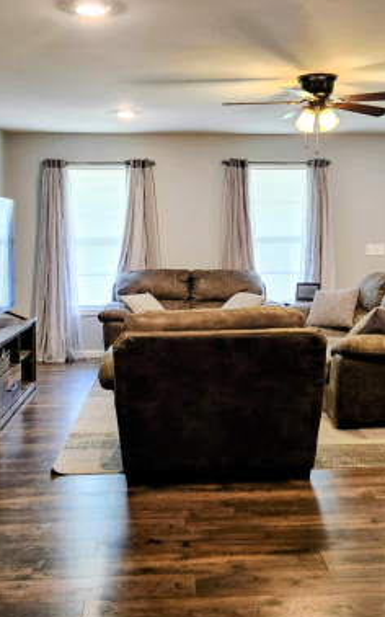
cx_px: 225
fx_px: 722
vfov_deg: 46.2
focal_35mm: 43
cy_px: 283
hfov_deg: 29.8
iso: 320
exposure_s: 1/120
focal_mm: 5.4
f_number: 1.8
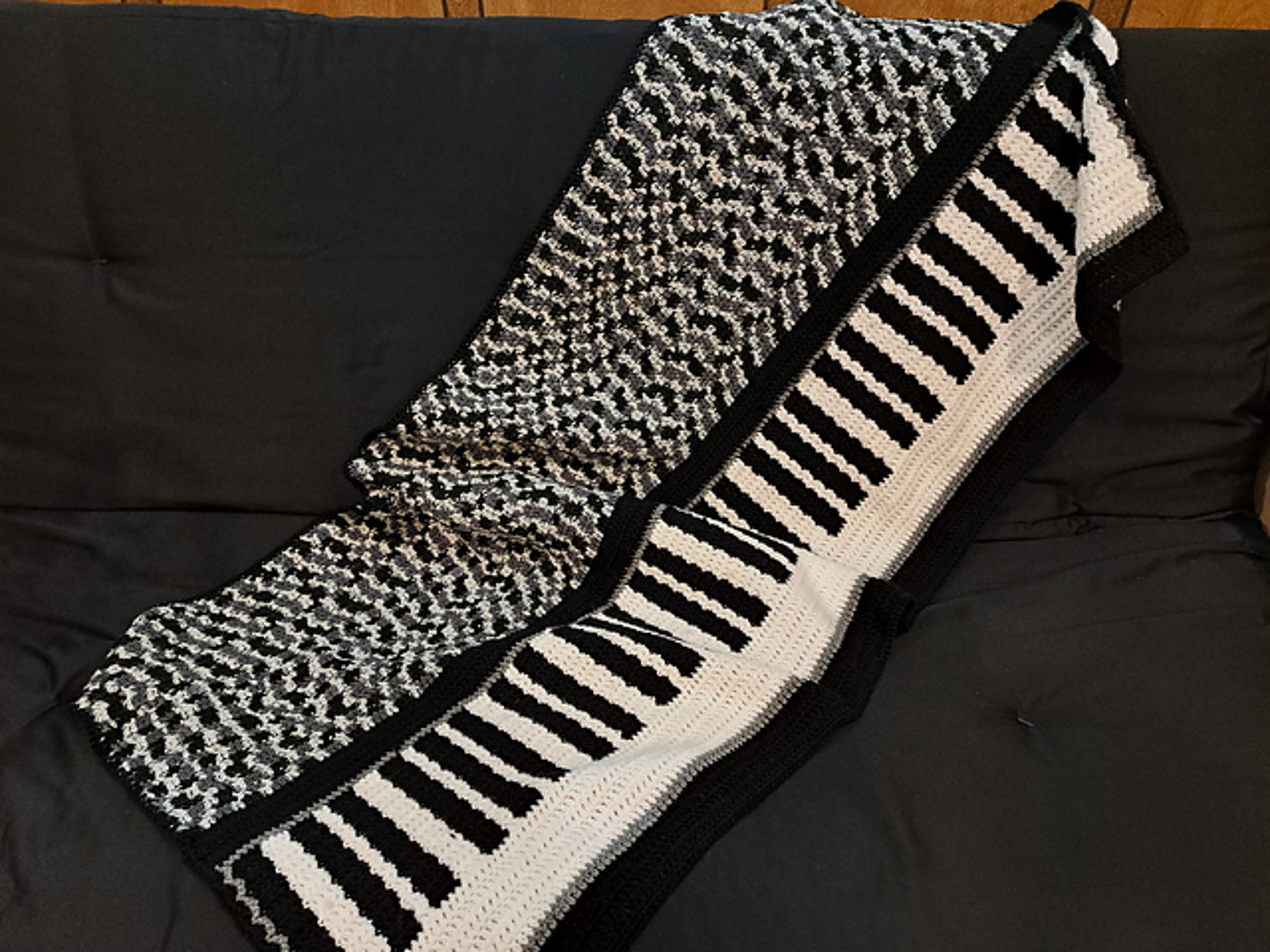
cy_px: 476
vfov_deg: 56.8
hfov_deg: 71.6
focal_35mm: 24
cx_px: 635
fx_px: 881
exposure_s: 1/30
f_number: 1.8
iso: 500
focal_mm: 5.23
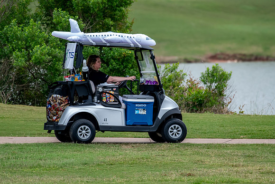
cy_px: 92
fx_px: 4813
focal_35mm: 630
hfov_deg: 3.3
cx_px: 138
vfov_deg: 2.2
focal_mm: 420
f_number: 5.6
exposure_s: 1/2000
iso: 1100
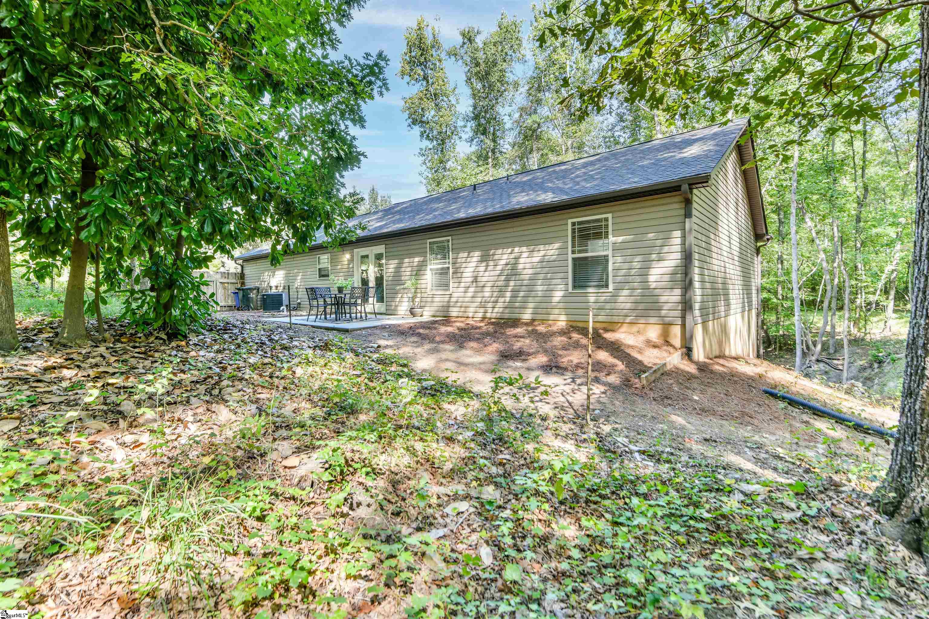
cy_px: 310
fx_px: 413
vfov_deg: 73.7
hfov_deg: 96.7
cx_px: 464
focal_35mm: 16
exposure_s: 1/80
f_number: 8
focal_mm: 16
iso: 400
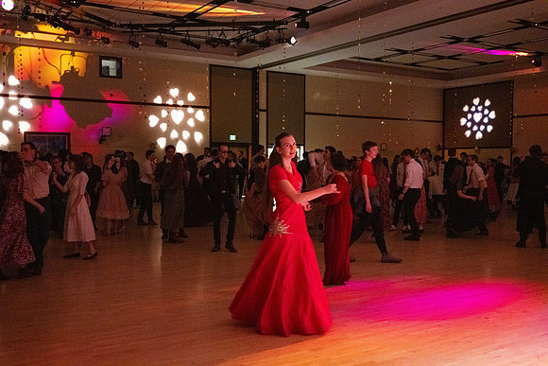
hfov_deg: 51.9
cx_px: 274
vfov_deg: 36.0
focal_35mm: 37
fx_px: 563
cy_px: 183
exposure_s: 1/50
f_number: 4
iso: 6400
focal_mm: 37
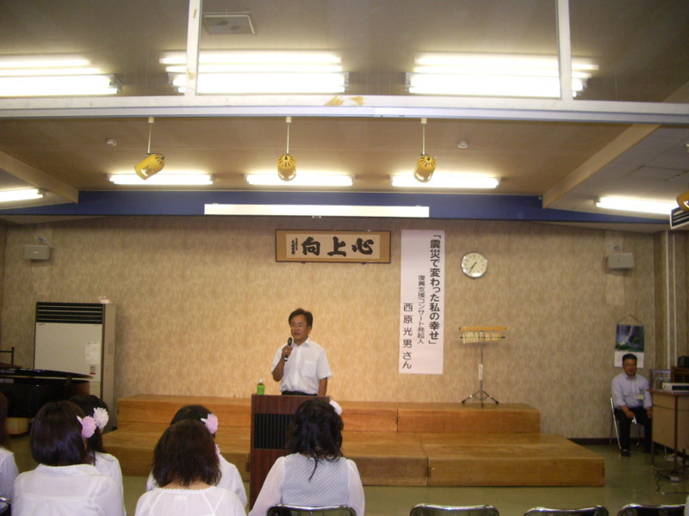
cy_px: 258
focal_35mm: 35
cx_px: 344
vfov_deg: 40.7
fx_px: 697
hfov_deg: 52.6
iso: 160
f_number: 2.6
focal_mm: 5.8
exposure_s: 1/40
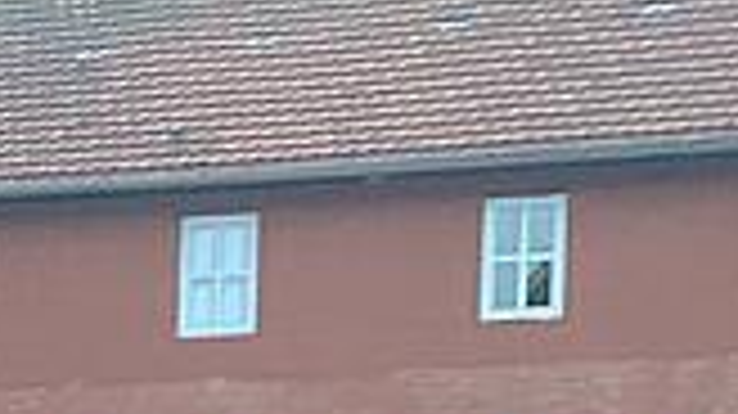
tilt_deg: -1.2
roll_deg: +1.4
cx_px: -963
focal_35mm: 138
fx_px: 2699
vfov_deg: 8.1
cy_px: 972
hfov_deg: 12.6
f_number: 1.8
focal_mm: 4.25
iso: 400
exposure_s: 1/50
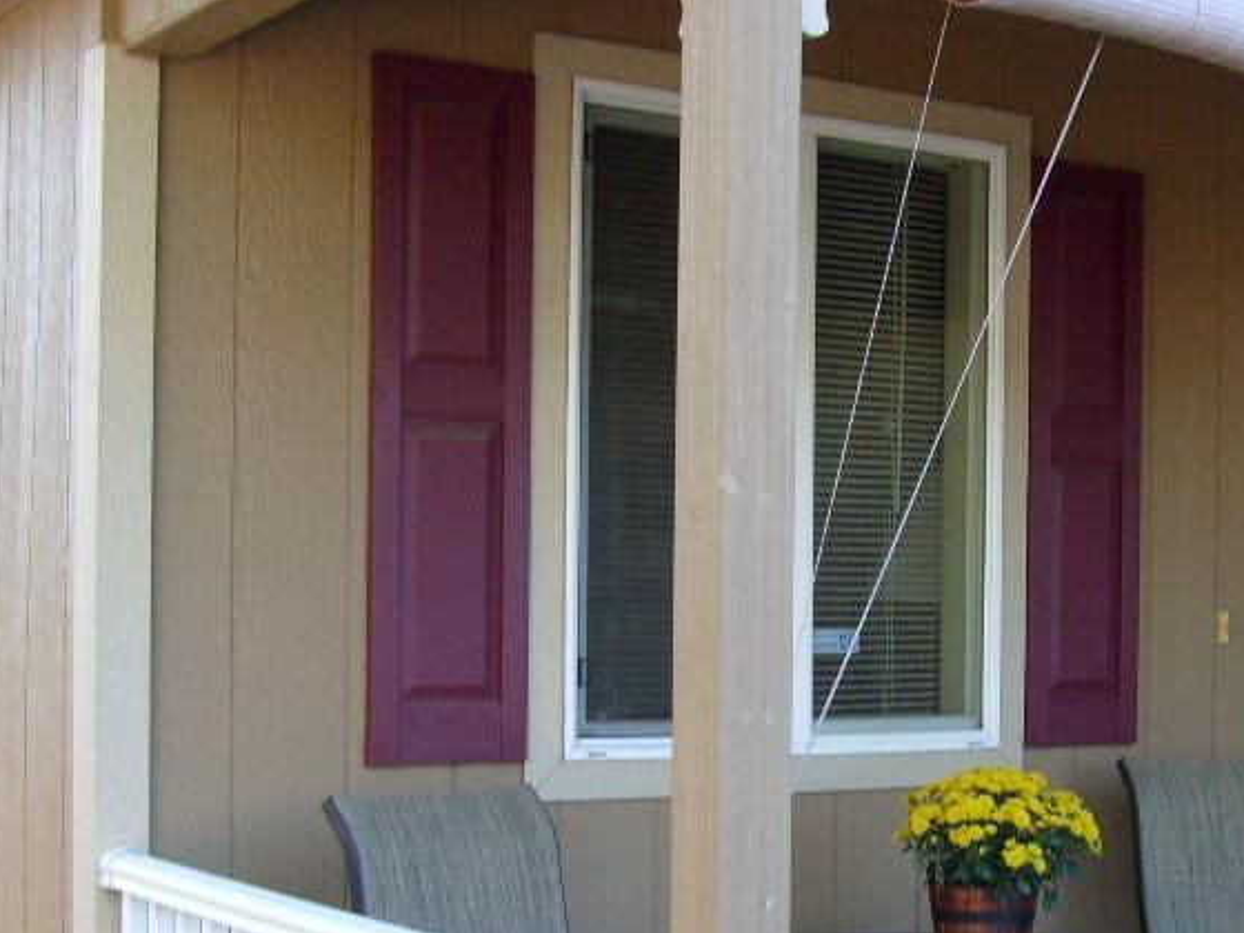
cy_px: 600
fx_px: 2300
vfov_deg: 22.9
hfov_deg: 29.6
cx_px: 980
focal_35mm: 64
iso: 80
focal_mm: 5.8
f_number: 2.8
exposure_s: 1/125
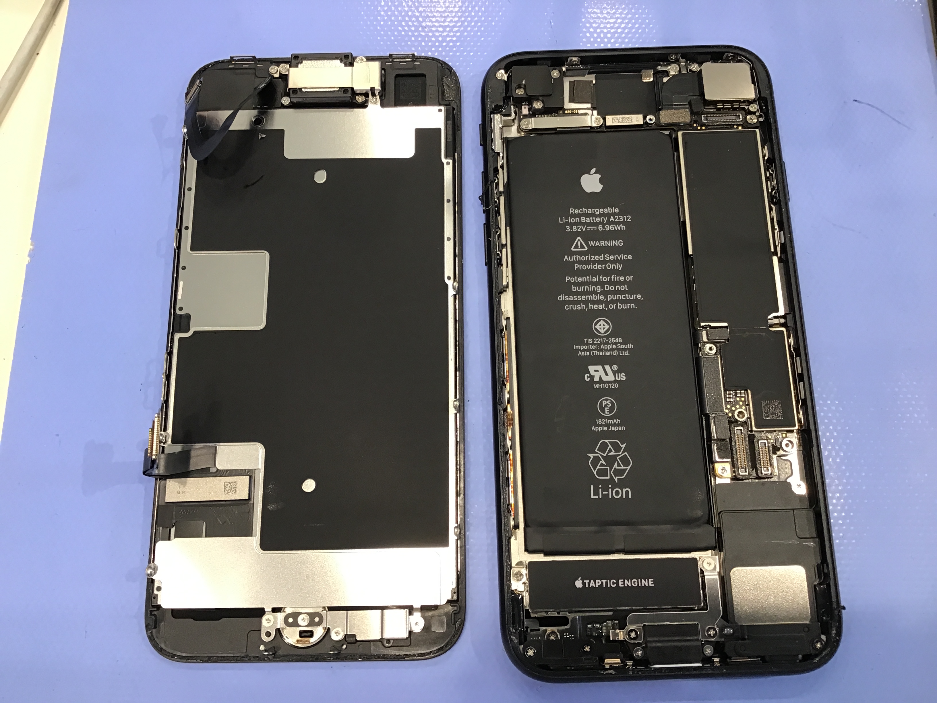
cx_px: 468
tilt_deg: -75.4
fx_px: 839
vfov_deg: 45.4
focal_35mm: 31
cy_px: 352
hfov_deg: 58.4
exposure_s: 1/30
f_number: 2.4
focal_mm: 3.3
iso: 64
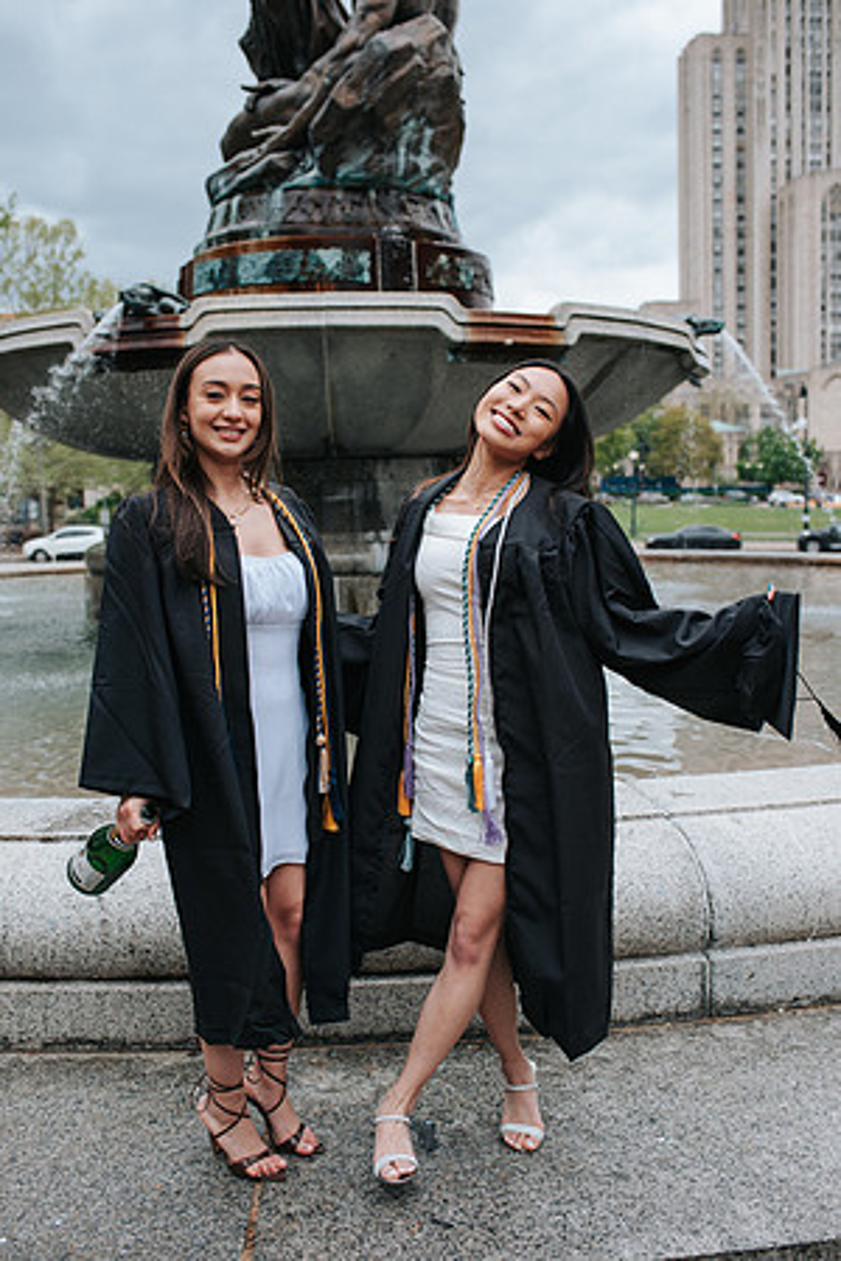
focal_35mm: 35
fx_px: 1226
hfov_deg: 37.9
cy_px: 630
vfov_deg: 54.4
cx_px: 420
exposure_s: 1/800
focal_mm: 35
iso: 180
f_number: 3.5
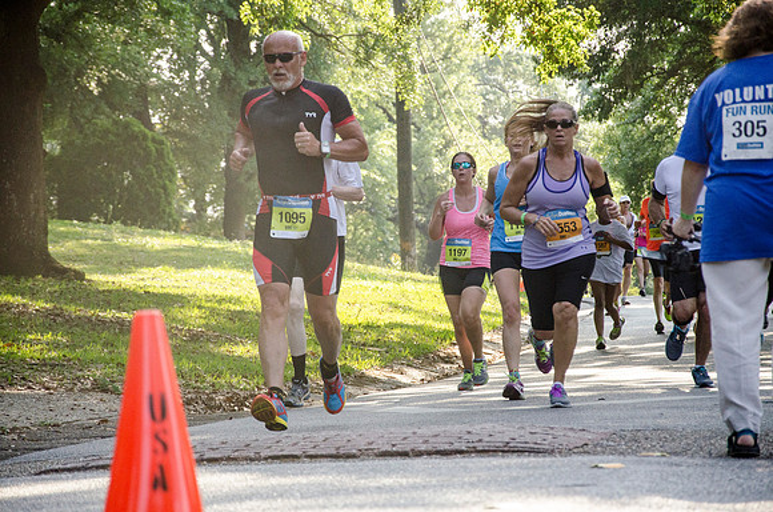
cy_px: 256
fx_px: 3374
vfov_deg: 8.7
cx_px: 386
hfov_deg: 13.1
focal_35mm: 158
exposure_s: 1/1600
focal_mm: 105
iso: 800
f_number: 5.6
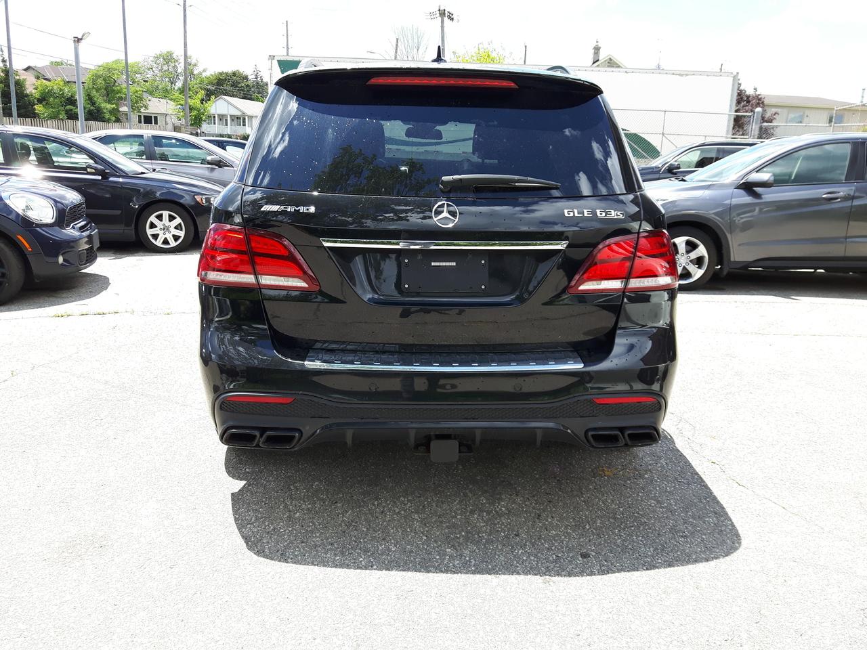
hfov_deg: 58.4
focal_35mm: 31
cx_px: 434
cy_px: 325
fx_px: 776
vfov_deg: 45.4
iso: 40
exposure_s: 1/424
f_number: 1.9
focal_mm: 3.7
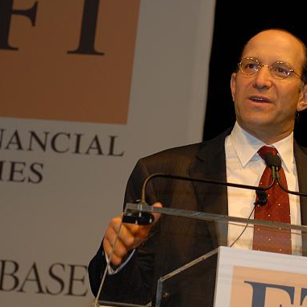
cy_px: 174
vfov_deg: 13.0
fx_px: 1345
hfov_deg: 13.0
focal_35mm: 134
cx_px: 243
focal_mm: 50
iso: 400
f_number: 3.5
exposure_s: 1/125
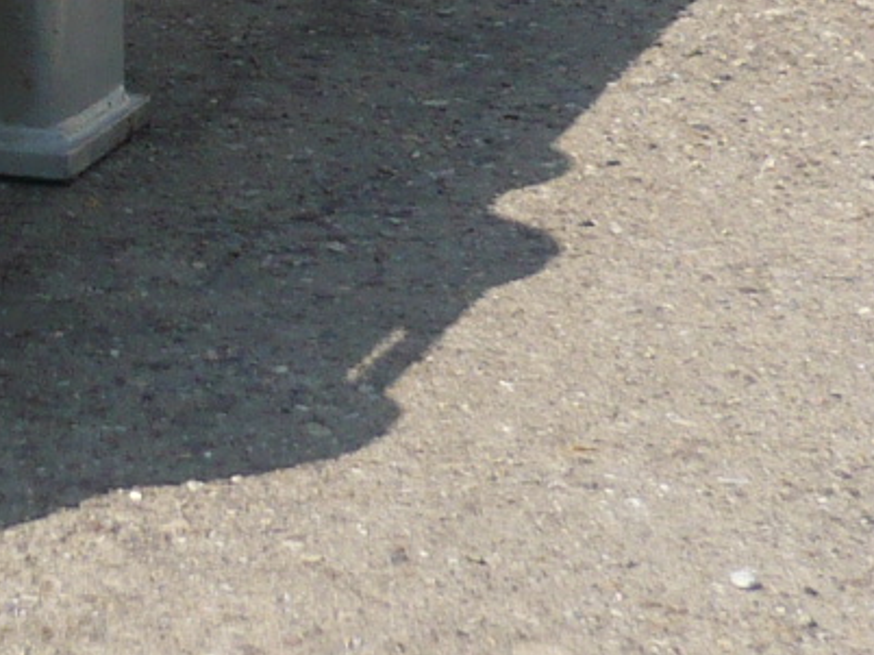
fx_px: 5223
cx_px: 26
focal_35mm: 207
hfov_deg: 9.5
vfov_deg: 7.0
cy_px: -368
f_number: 3.4
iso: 100
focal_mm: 7
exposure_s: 1/800
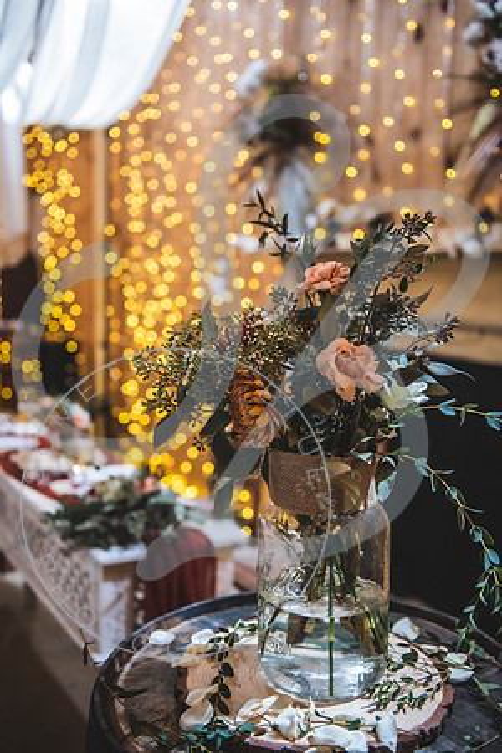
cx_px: 251
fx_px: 795
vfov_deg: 50.7
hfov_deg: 35.1
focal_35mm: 38
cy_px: 376
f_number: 2.8
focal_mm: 38
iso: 800
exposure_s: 1/125
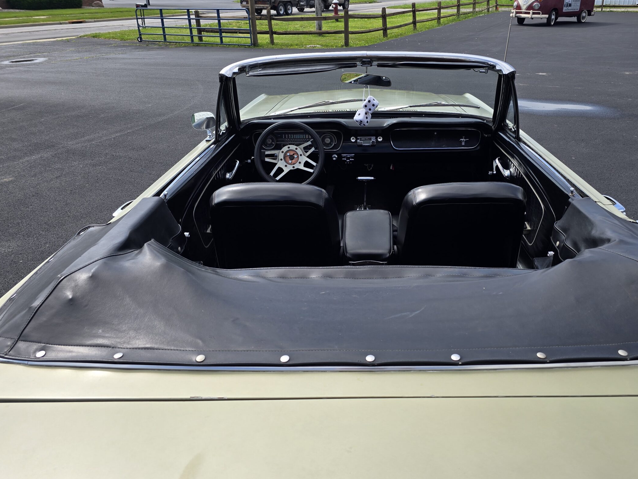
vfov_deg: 49.7
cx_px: 367
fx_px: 516
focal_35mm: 28
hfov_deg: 63.1
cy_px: 217
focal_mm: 6.3
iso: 12
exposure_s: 1/590
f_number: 1.7
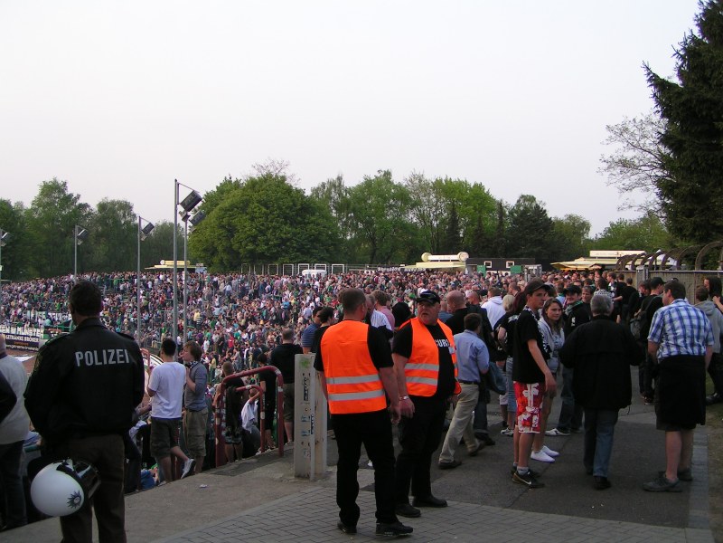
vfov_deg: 37.7
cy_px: 272
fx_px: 794
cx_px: 362
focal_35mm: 38
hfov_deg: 49.0
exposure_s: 1/100
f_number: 3.5
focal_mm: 5.8
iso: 50
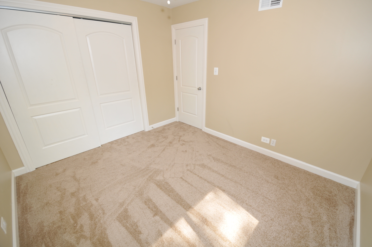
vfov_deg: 77.2
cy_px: 124
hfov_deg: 100.5
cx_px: 186
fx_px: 155
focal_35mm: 15
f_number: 4
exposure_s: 1/60
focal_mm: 10
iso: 200
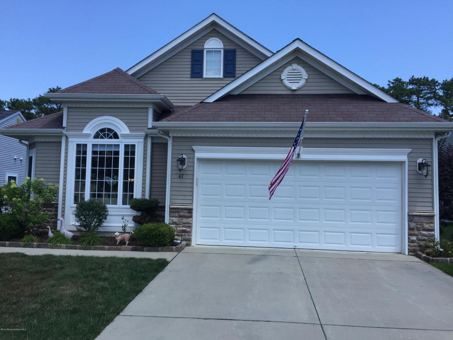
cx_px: 226
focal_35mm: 29
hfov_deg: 61.7
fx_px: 380
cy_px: 170
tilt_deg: +4.2
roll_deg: -1.8
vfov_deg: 48.2
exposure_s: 1/1099
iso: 32
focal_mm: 4.15
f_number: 2.2
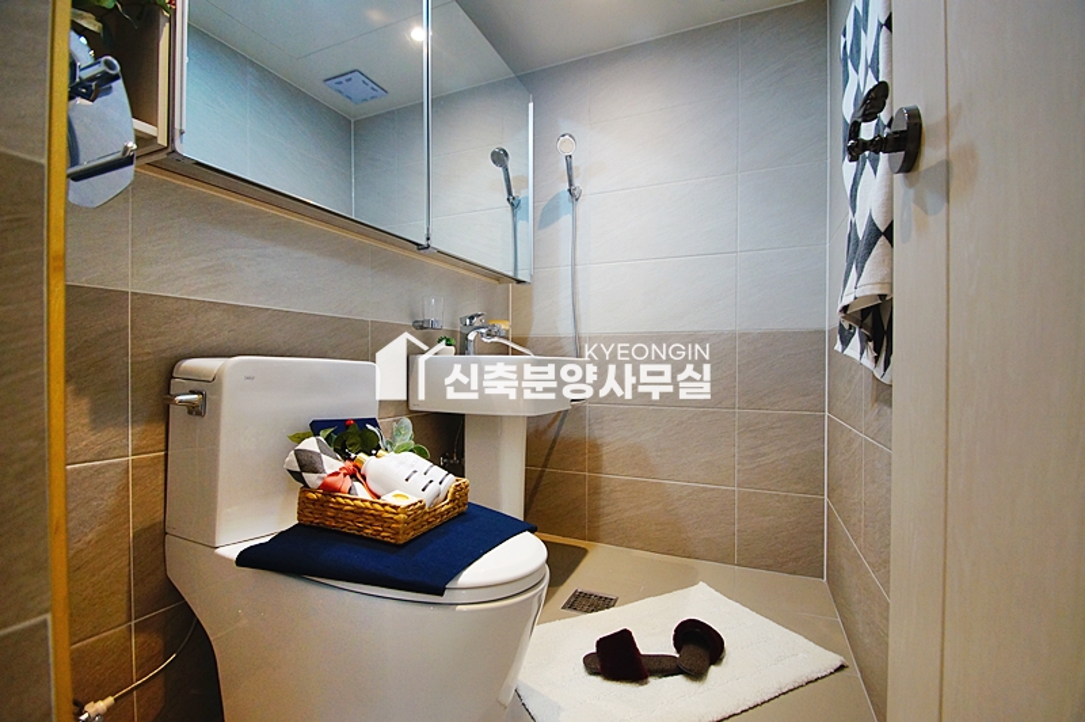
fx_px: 452
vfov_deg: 77.2
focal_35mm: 15
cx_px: 542
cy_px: 361
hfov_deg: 100.4
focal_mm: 10
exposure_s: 1/100
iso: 800
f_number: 3.5
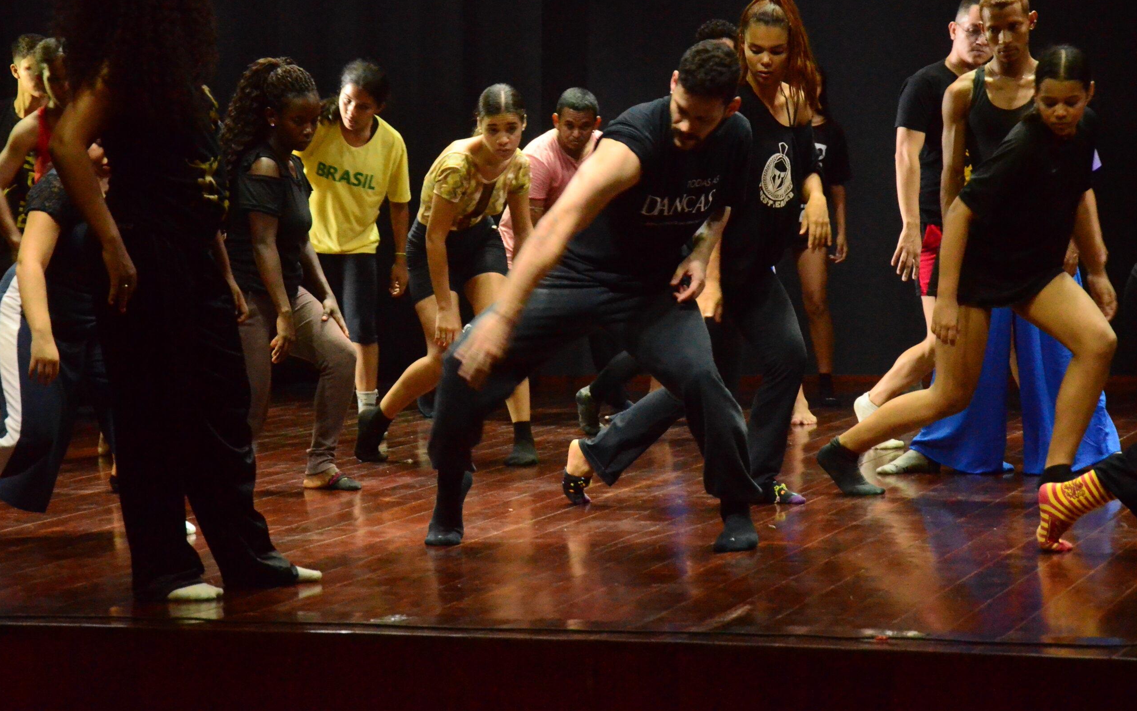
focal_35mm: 123
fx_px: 3811
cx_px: 571
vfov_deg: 10.7
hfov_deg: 17.0
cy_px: 353
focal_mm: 80
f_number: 7.1
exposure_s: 1/100
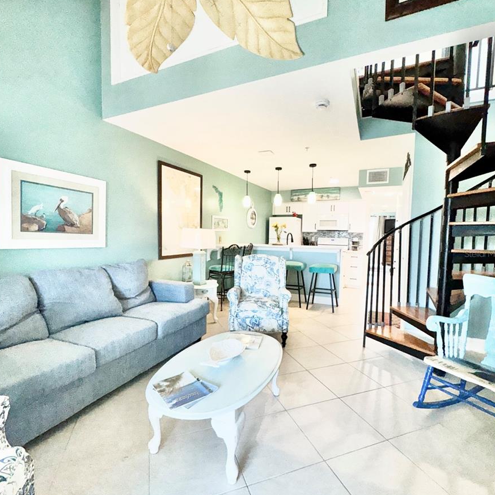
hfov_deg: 84.0
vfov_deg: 84.0
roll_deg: -0.7
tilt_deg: -3.7
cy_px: 253
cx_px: 249
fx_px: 275
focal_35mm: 17
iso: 125
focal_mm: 2.22
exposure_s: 1/120
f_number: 2.2
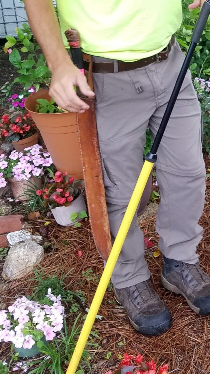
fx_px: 614
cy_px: 60
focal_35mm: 62
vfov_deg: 32.6
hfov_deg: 17.7
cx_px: 299
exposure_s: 1/193
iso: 50
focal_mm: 4.2
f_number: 1.7
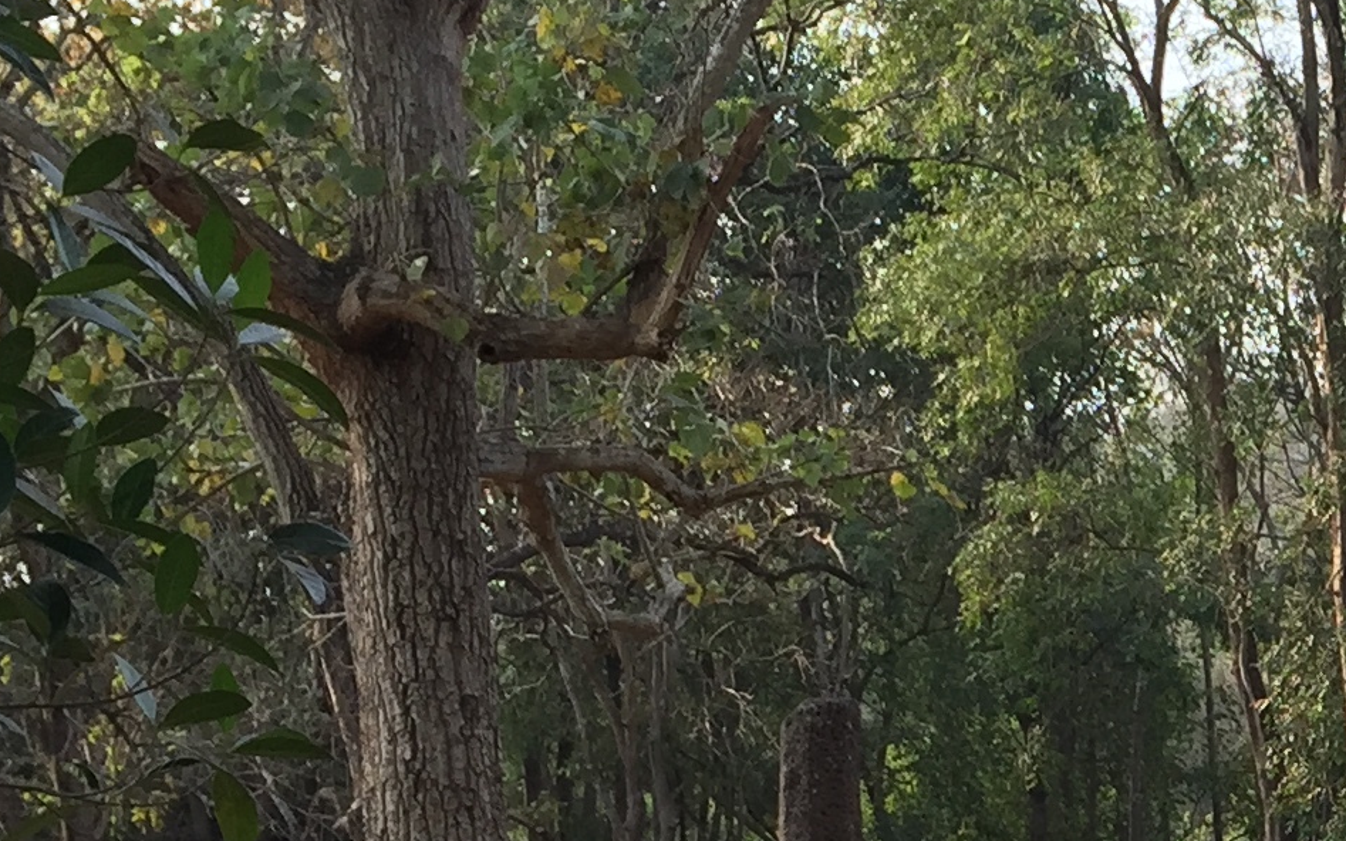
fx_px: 3889
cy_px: 956
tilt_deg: -0.2
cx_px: 1792
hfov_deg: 18.2
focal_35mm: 106
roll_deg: -0.3
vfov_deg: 12.1
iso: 32
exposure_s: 1/353
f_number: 2.2
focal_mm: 4.15
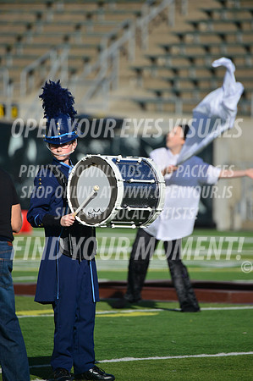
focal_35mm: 400
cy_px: 190
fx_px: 4226
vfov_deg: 5.2
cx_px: 126
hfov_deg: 3.4
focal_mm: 400
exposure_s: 1/2000
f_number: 5.6
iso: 125
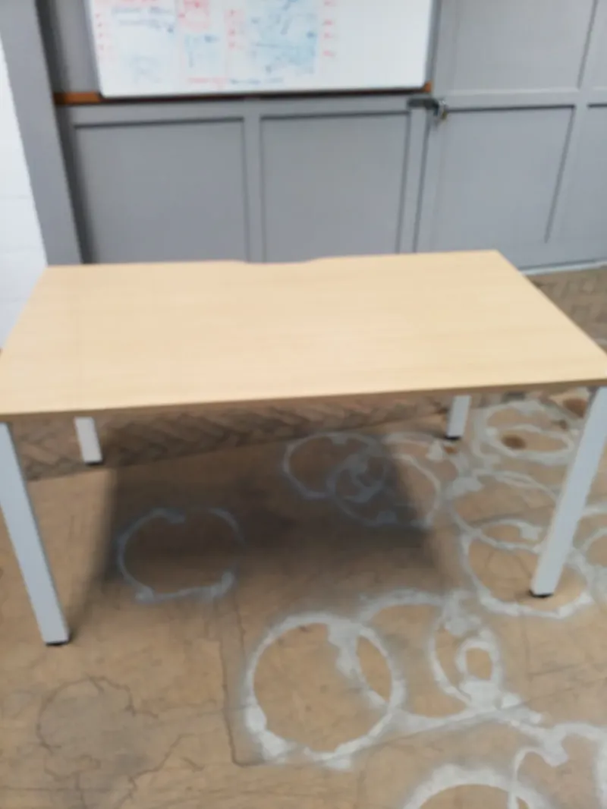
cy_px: 404
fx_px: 631
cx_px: 304
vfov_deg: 65.3
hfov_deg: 51.4
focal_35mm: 27
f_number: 1.9
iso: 64
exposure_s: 1/50
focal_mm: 3.6
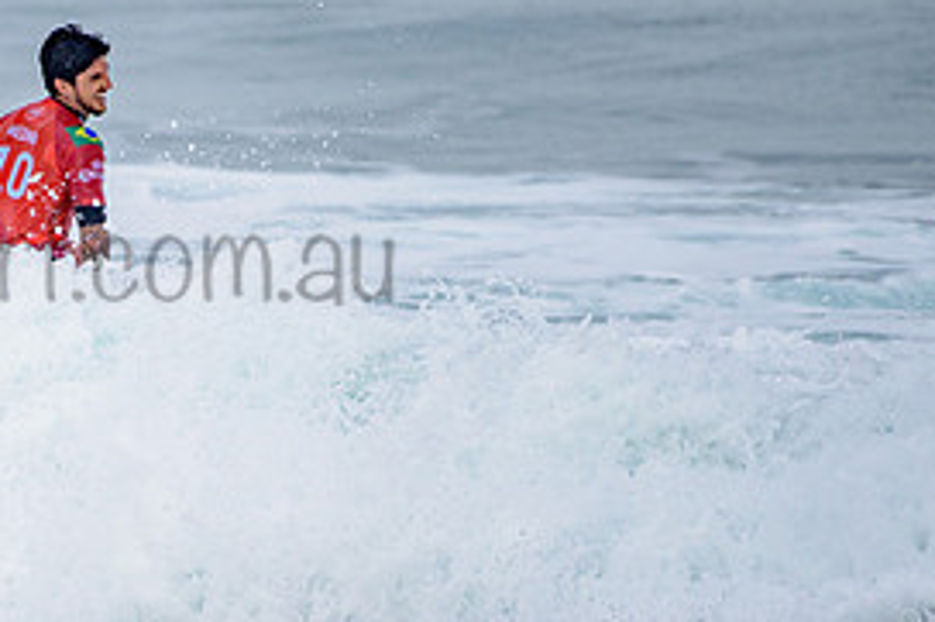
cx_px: 31
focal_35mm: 1066
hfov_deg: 1.9
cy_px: 222
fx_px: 27669
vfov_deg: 1.3
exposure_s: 1/2000
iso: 220
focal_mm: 500
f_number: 5.6
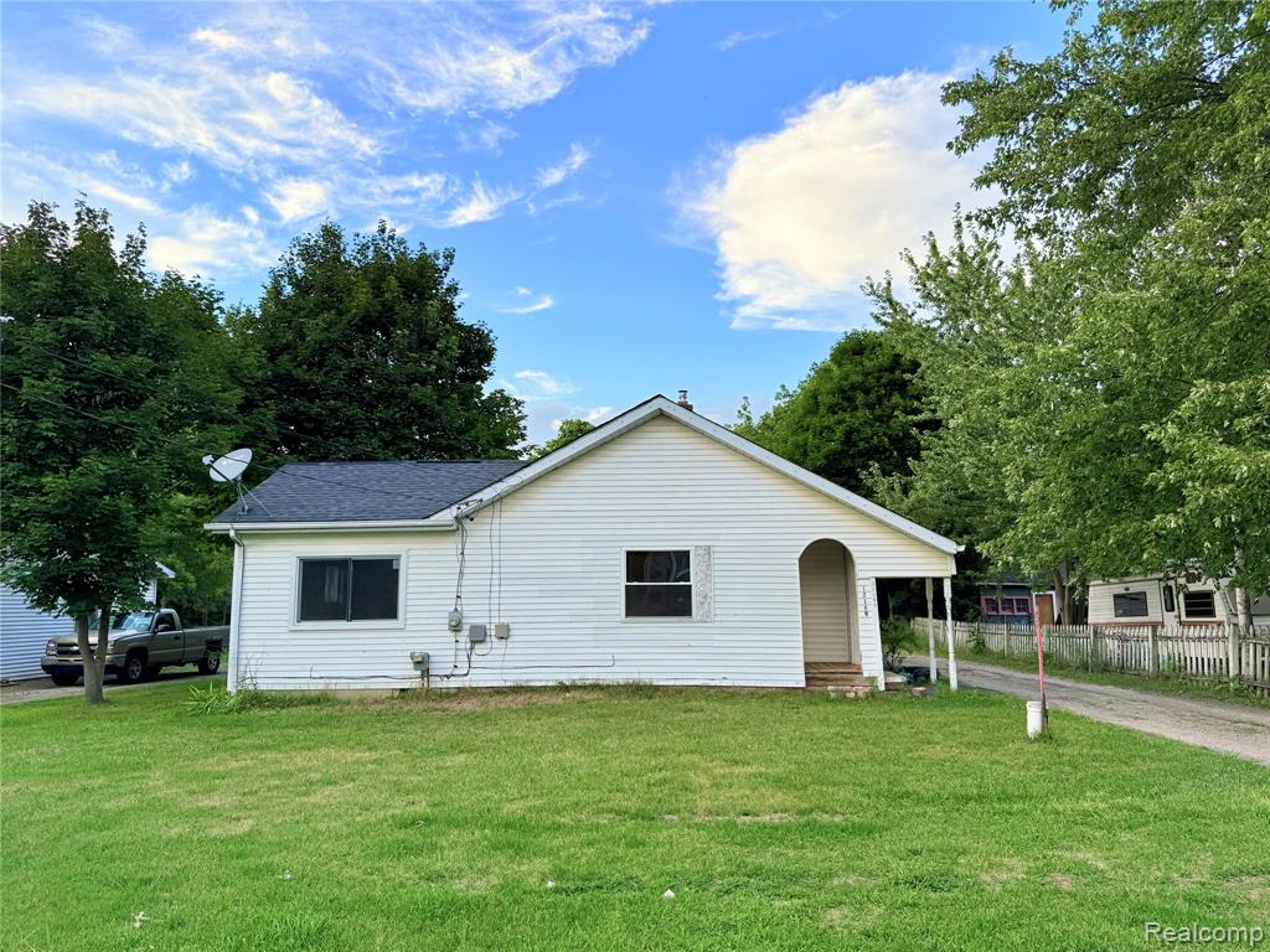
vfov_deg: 56.8
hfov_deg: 71.6
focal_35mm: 24
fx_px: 881
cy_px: 476
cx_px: 635
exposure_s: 1/878
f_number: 1.78
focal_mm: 6.76
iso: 80
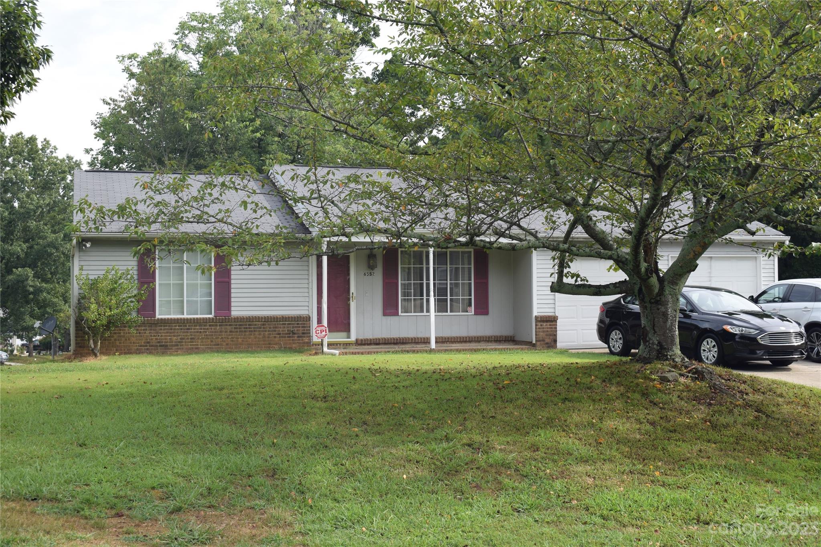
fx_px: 1094
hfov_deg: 41.1
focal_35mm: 48
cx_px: 410
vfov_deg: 28.1
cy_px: 274
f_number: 8
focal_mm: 32
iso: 220
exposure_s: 1/250
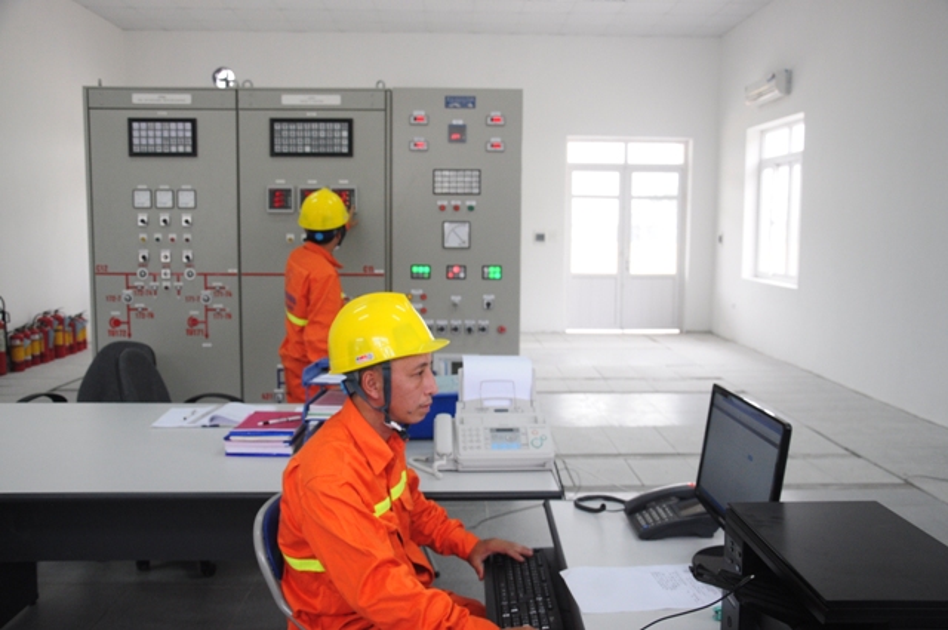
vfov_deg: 39.9
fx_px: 868
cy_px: 315
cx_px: 474
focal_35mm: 33
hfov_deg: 57.3
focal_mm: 22
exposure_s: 1/100
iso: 1000
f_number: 5
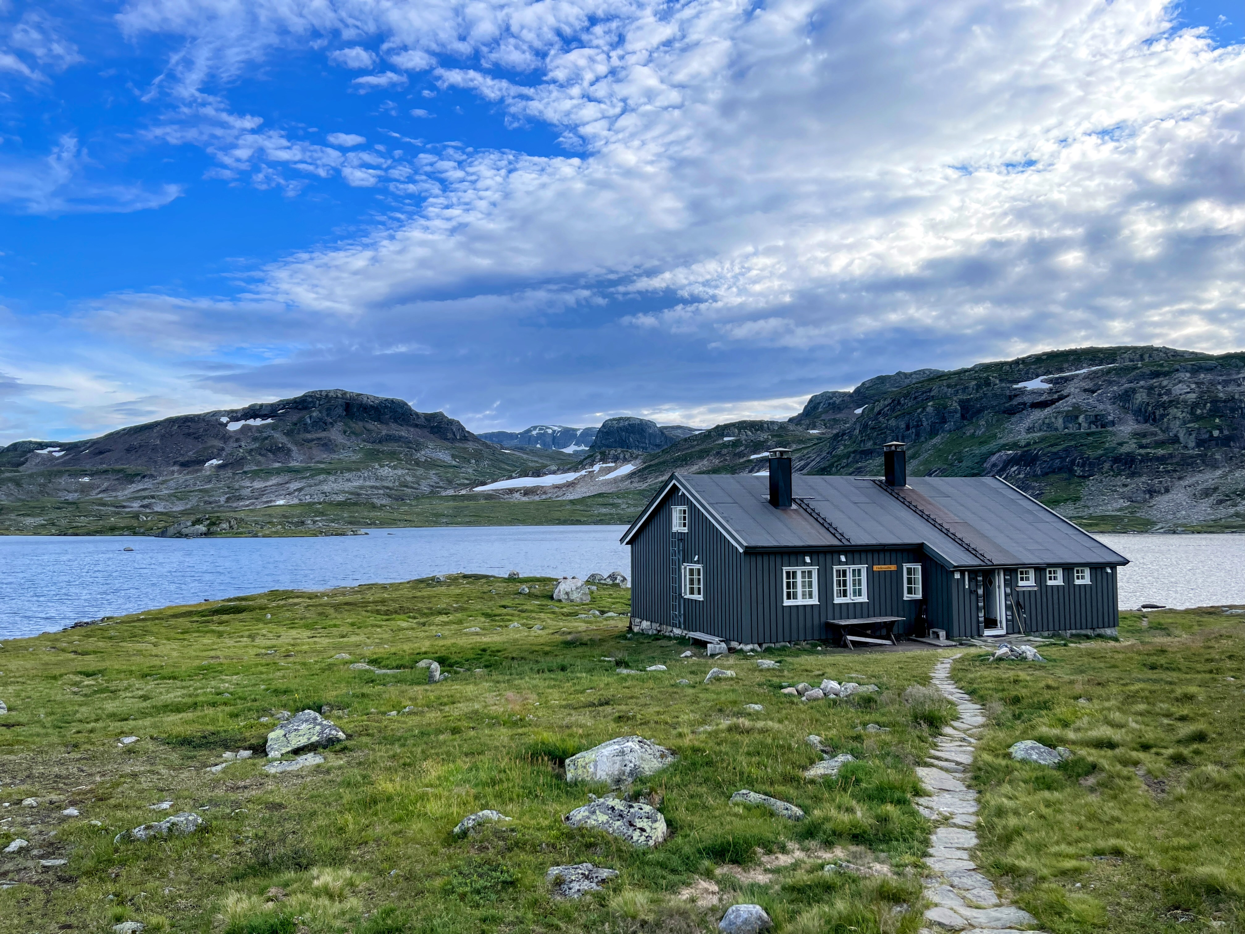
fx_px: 899
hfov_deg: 69.4
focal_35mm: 25
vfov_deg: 54.9
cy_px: 467
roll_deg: +0.1
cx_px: 622
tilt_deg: +2.0
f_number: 1.6
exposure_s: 1/2488
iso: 32
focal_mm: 5.1
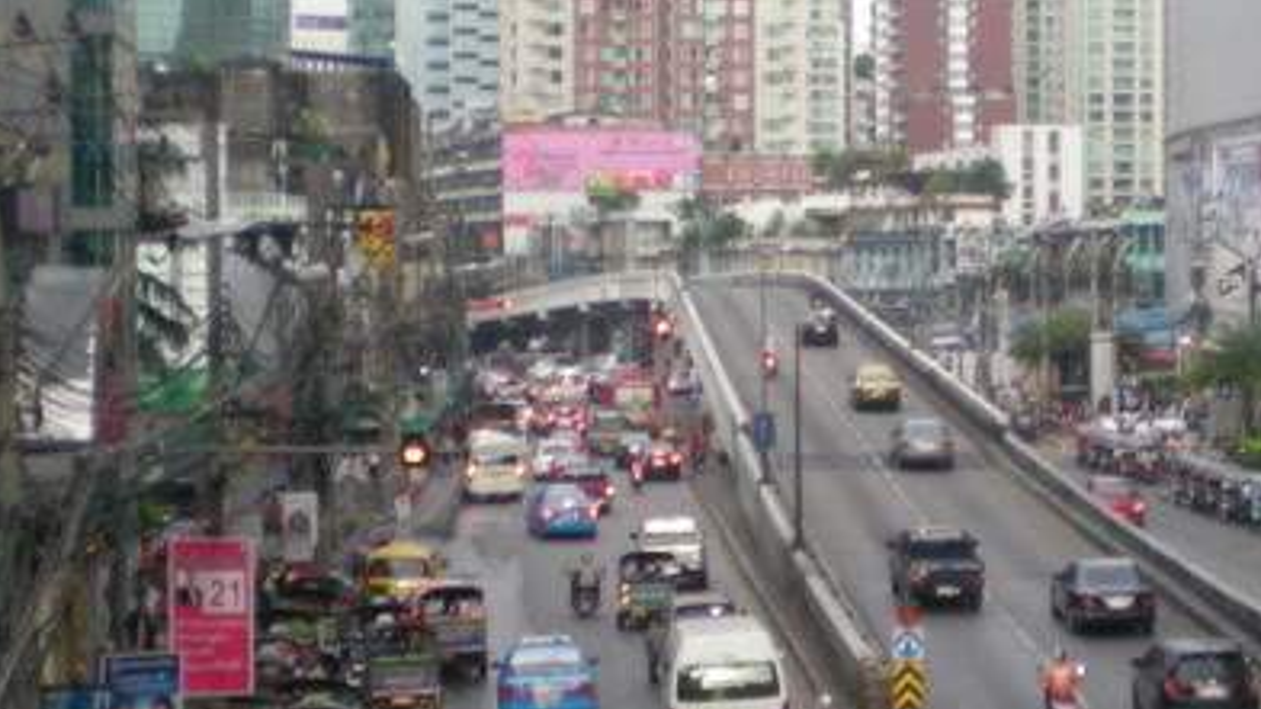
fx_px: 3611
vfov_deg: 11.2
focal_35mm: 108
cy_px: 452
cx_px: 857
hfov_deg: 19.7
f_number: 3.1
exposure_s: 1/67
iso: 161
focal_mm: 6.3
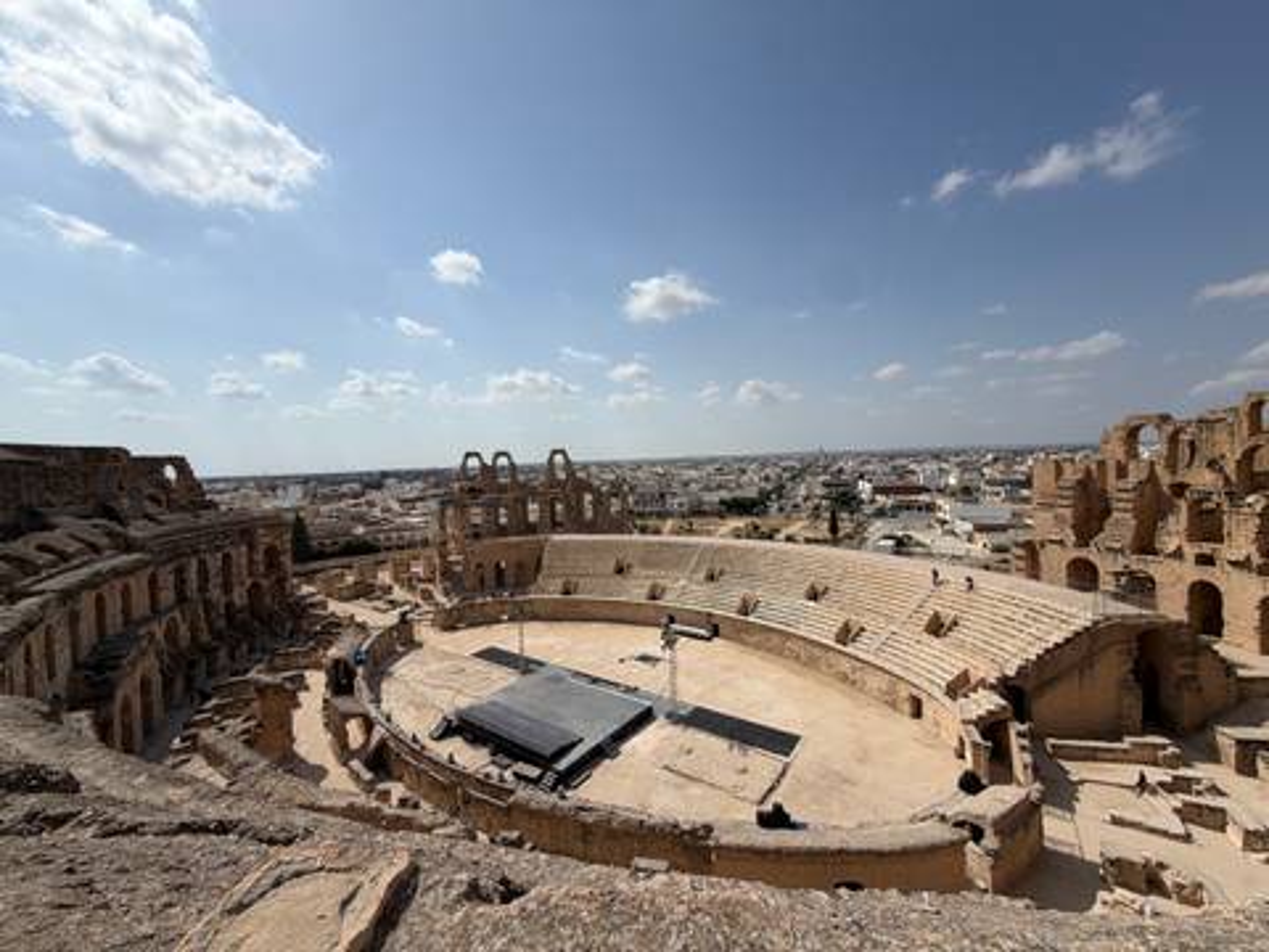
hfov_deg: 102.1
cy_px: 476
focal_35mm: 14
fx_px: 513
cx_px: 634
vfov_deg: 85.7
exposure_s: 1/2165
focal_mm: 2.22
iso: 20
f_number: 2.2
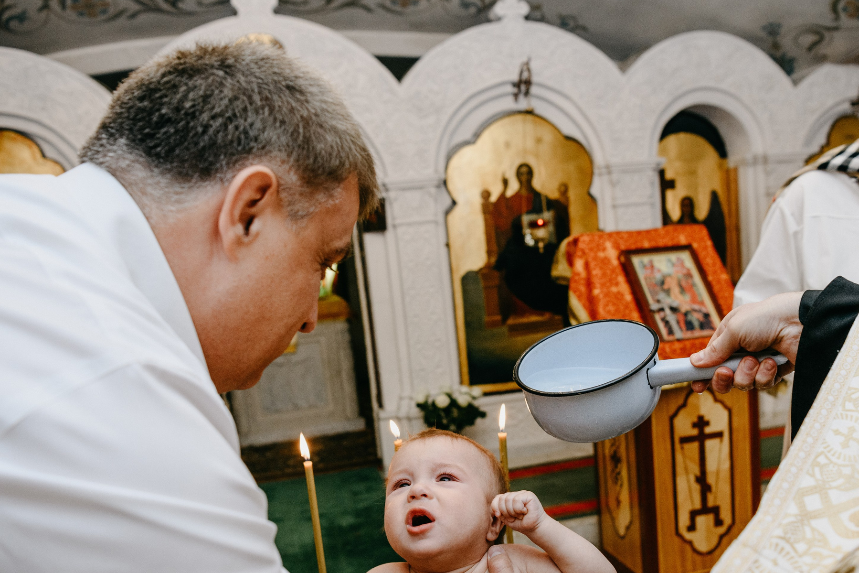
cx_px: 472
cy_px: 404
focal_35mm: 35
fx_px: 835
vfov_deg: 37.2
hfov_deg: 54.3
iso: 640
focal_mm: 24
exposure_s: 1/160
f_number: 3.5
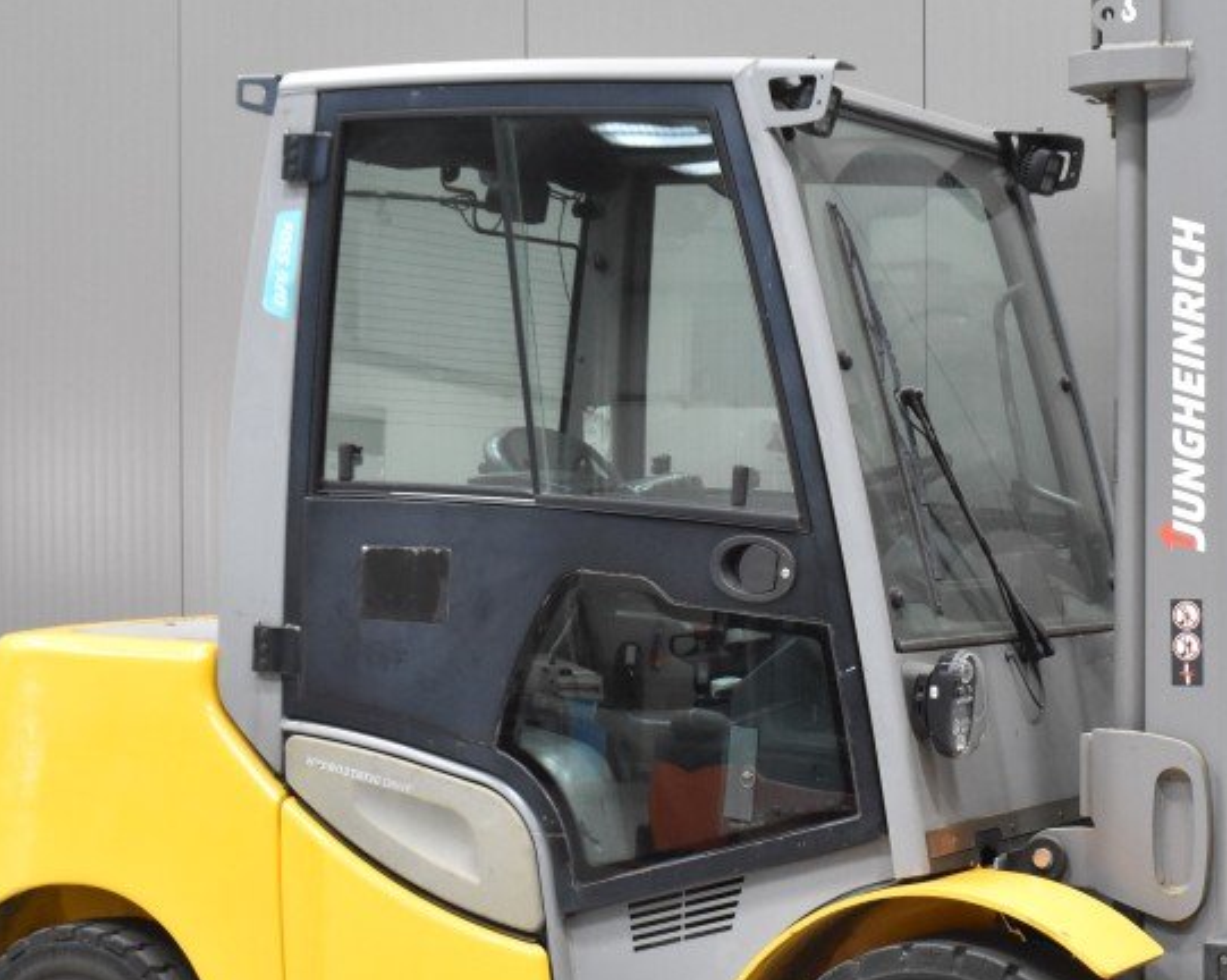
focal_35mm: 75
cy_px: 592
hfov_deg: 25.2
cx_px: 871
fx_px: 2722
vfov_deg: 20.4
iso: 1600
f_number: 5
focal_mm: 24
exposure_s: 1/30
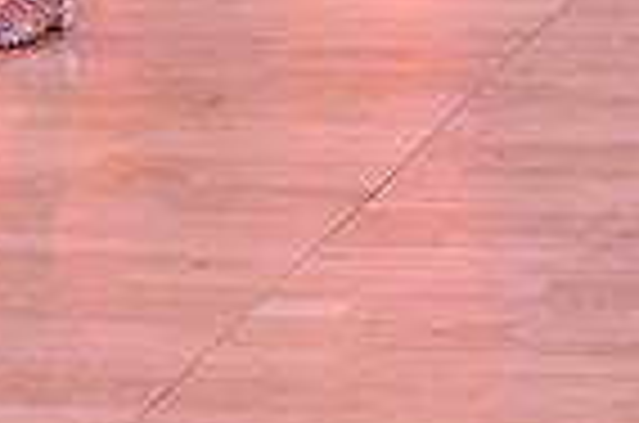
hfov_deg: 6.5
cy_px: -371
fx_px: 5650
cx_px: 189
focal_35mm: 319
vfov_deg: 4.2
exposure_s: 1/250
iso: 2000
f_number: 5
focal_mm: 78
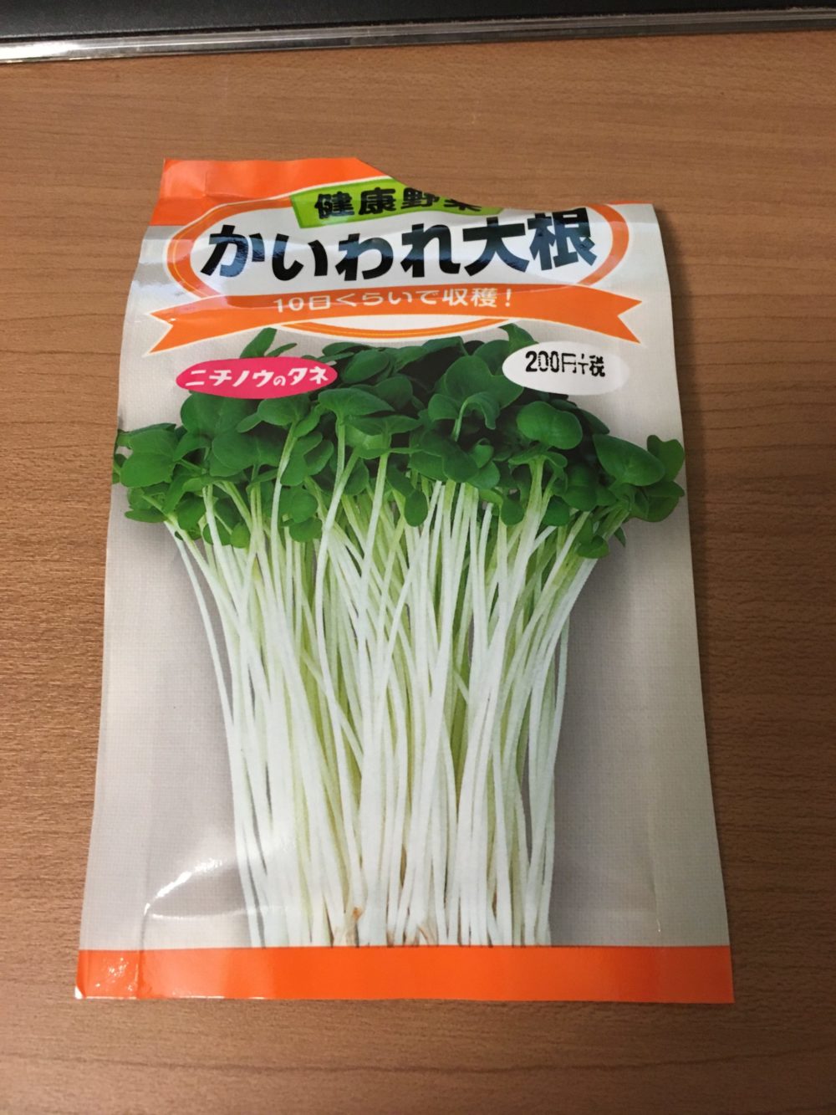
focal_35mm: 29
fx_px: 934
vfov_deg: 61.7
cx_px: 418
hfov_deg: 48.2
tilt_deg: -70.5
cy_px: 558
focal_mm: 4.15
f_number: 2.2
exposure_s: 1/33
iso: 200
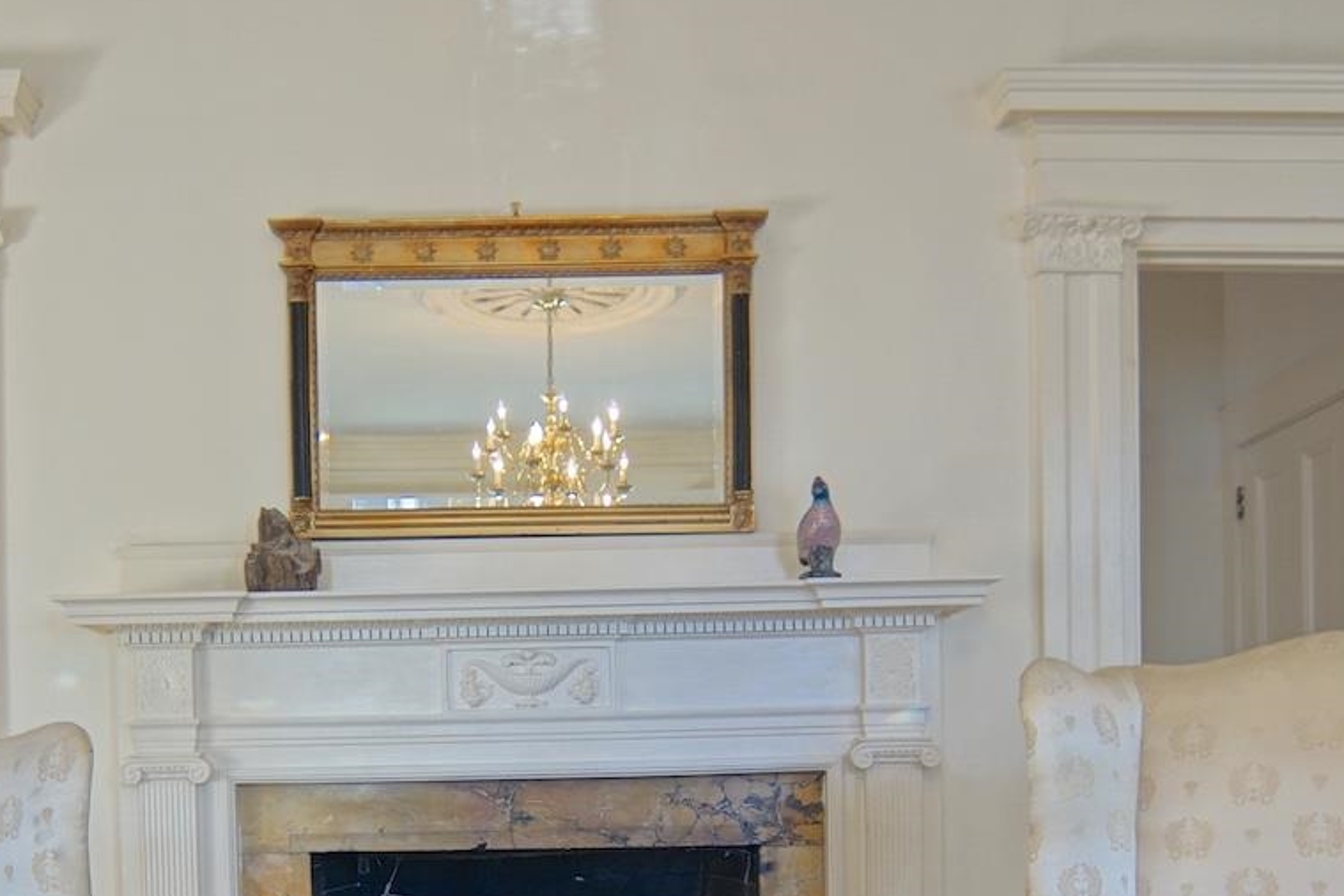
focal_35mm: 39
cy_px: 796
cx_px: 522
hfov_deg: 49.0
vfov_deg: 32.5
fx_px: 1463
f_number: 2.8
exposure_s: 1/60
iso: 125
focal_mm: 11
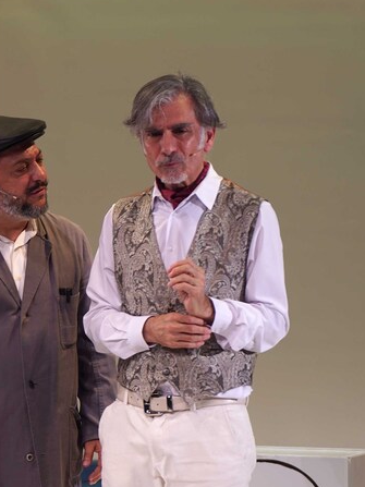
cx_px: -161
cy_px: 405
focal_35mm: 289
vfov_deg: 6.8
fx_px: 4065
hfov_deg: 5.1
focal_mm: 112
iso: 100
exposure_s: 1/100
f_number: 2.8
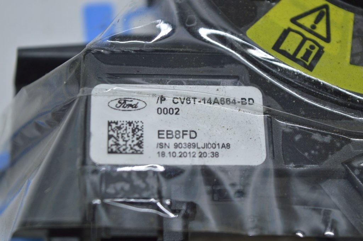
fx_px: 831
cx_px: 182
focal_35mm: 82
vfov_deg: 16.5
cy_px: 120
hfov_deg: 24.6
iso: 400
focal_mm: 55
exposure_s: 1/50
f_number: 5.6
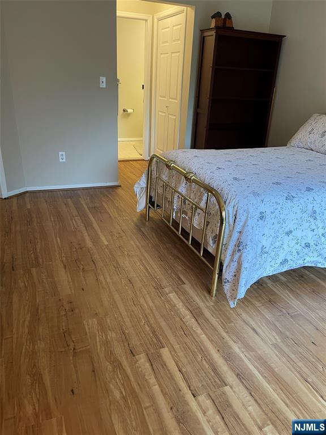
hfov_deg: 53.1
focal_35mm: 26
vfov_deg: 67.3
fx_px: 326
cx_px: 163
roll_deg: -2.0
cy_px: 218
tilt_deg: -23.0
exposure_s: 1/60
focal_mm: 4.2
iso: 125
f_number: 1.6
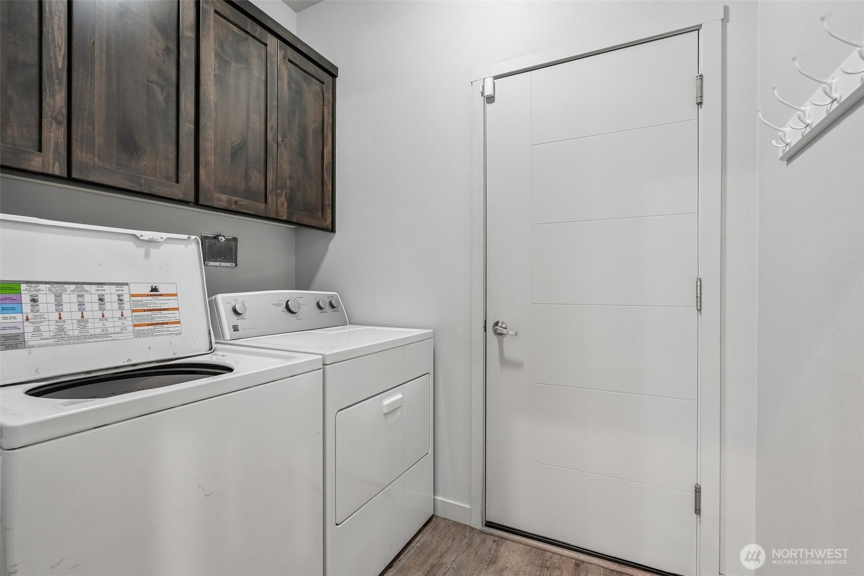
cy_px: 288
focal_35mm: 16
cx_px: 432
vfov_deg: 73.7
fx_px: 384
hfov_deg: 96.7
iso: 400
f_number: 8
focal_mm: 16
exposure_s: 1/2.5
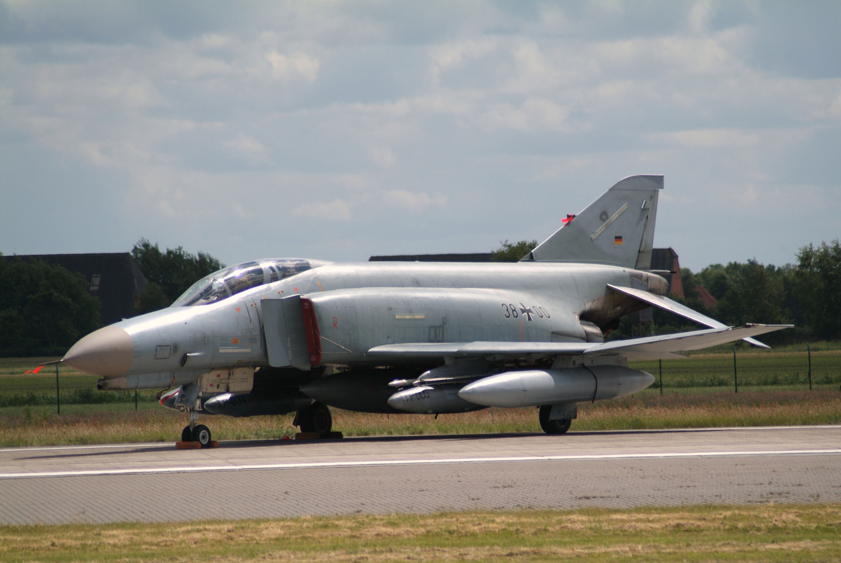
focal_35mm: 315
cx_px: 420
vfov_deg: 4.4
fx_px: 7367
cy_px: 282
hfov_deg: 6.5
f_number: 4.8
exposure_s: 1/2000
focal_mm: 210
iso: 200
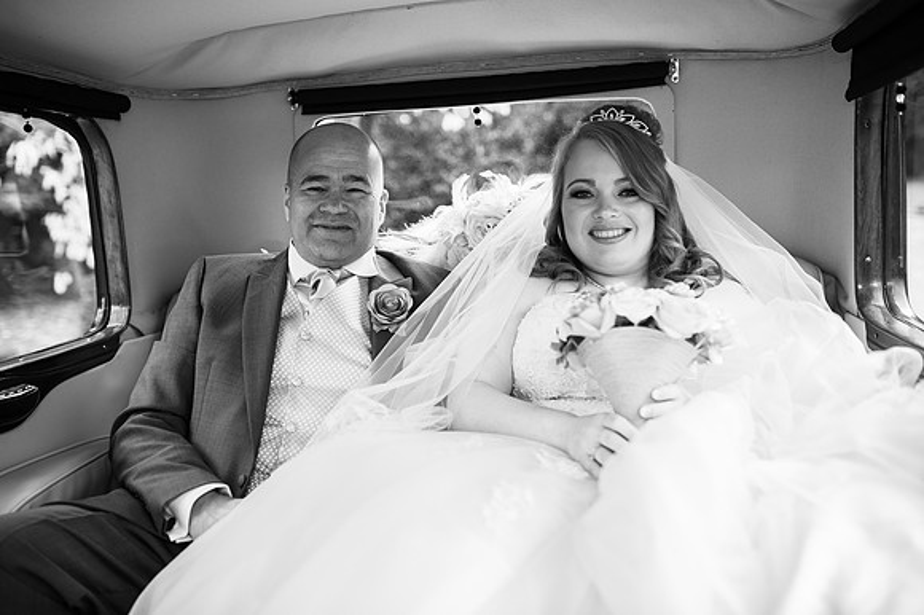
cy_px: 308
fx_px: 898
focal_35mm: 35
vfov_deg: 37.8
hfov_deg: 54.5
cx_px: 462
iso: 250
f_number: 2.5
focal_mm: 35
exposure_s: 1/160
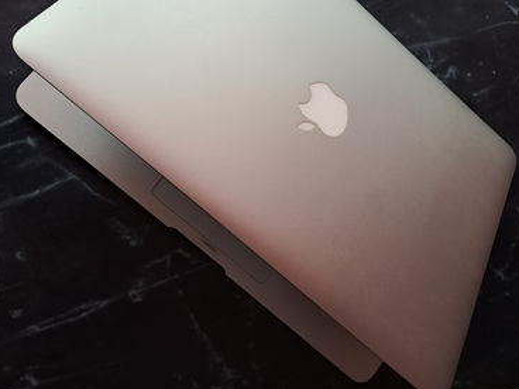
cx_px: 260
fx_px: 510
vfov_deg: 41.5
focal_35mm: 34
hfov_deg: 54.0
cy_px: 149
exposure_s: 1/60
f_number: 1.8
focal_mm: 4.65
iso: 125
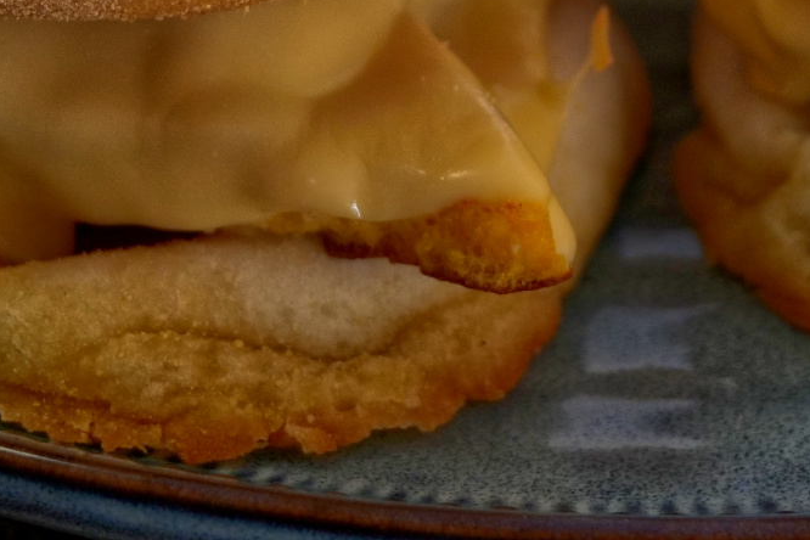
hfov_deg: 11.9
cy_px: -219
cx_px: 522
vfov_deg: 7.8
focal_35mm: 173
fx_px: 3892
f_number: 7.1
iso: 1250
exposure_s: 1/60
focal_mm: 60
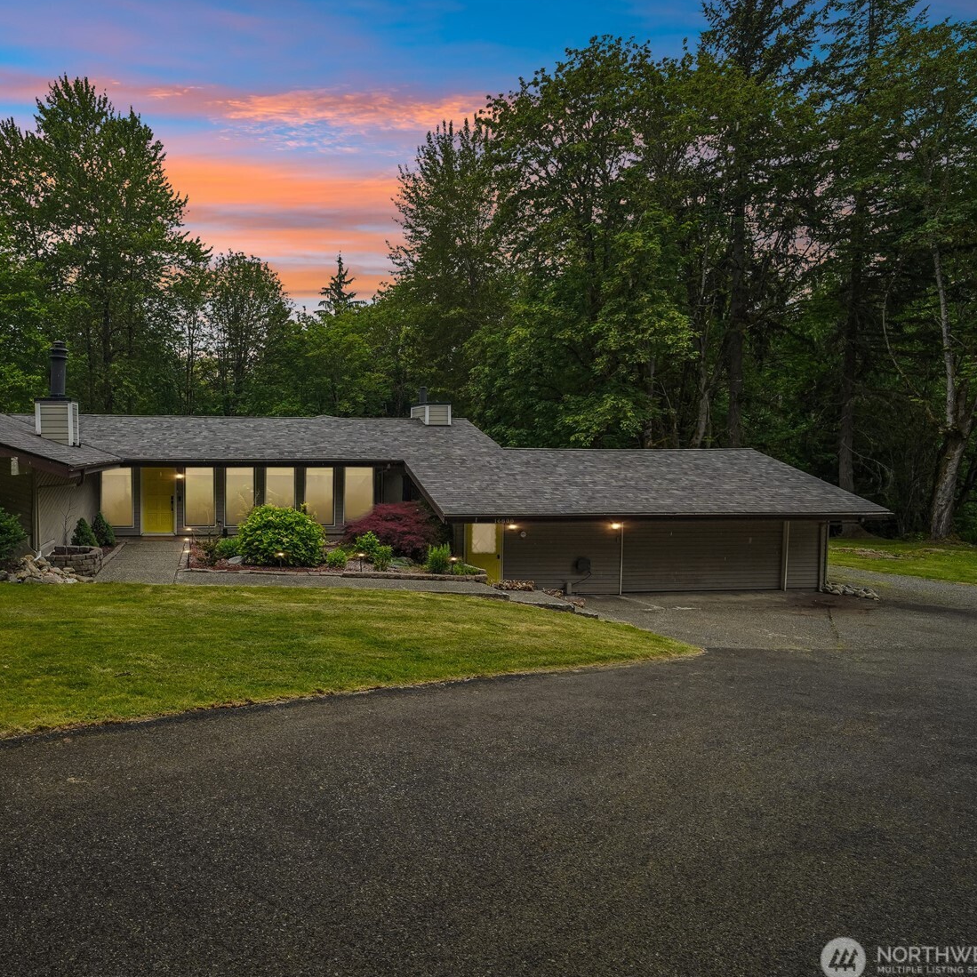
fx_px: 671
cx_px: 283
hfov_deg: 68.9
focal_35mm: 21
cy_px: 491
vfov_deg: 72.1
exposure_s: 1/640
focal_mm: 16
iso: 1600
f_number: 8
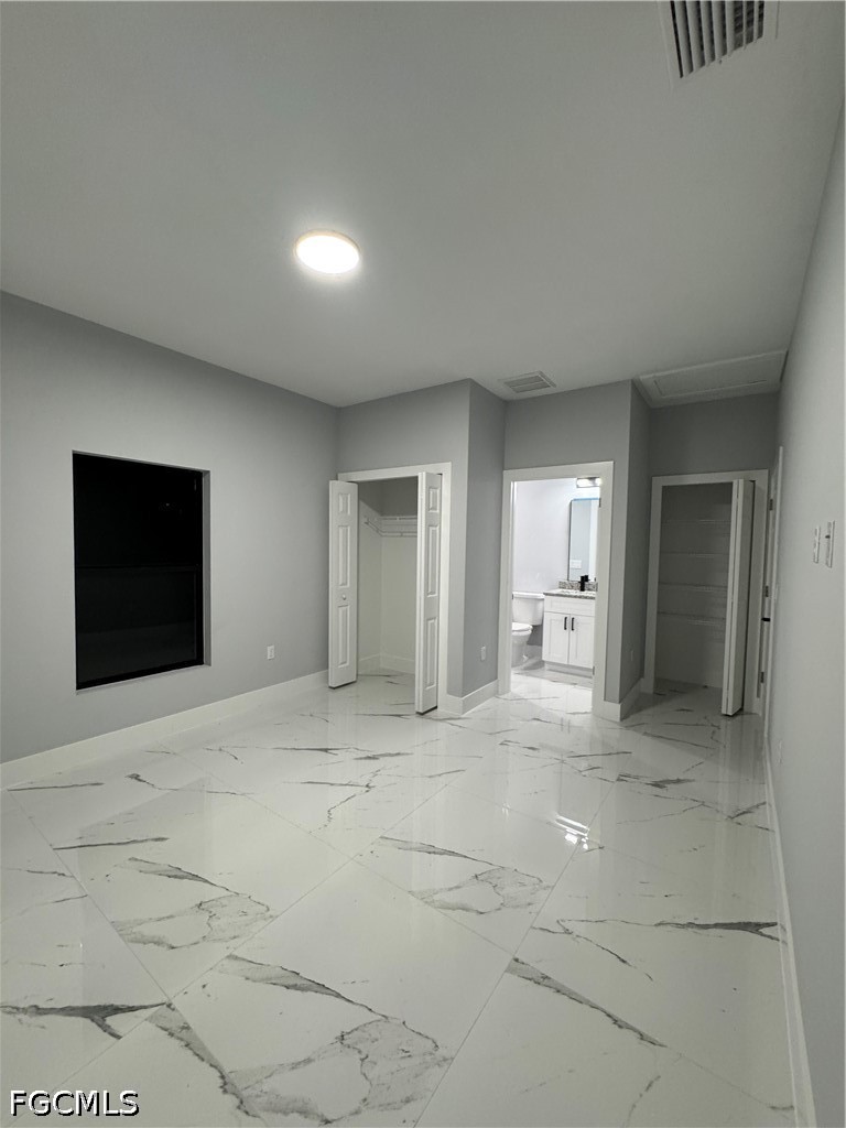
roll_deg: -0.8
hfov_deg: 85.7
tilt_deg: -2.4
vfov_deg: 102.1
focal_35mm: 14
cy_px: 564
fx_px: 456
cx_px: 423
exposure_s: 1/60
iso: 250
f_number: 2.2
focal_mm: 2.22
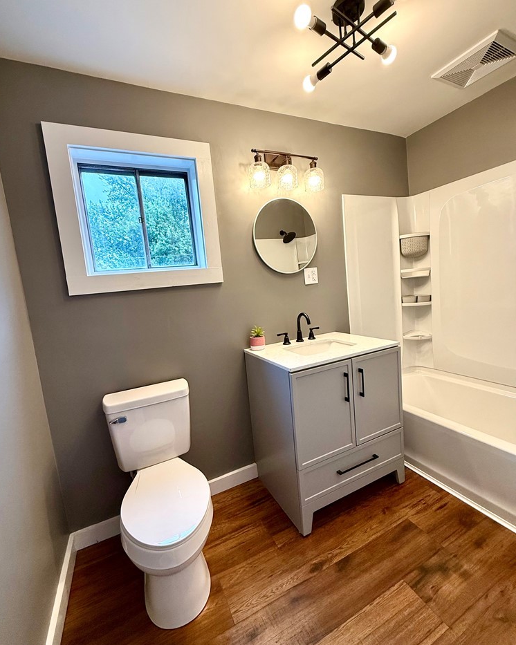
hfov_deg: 84.0
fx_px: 286
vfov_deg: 96.8
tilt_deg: -6.5
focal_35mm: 15
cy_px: 321
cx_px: 256
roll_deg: +6.1
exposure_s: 1/120
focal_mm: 2.22
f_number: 2.2
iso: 160
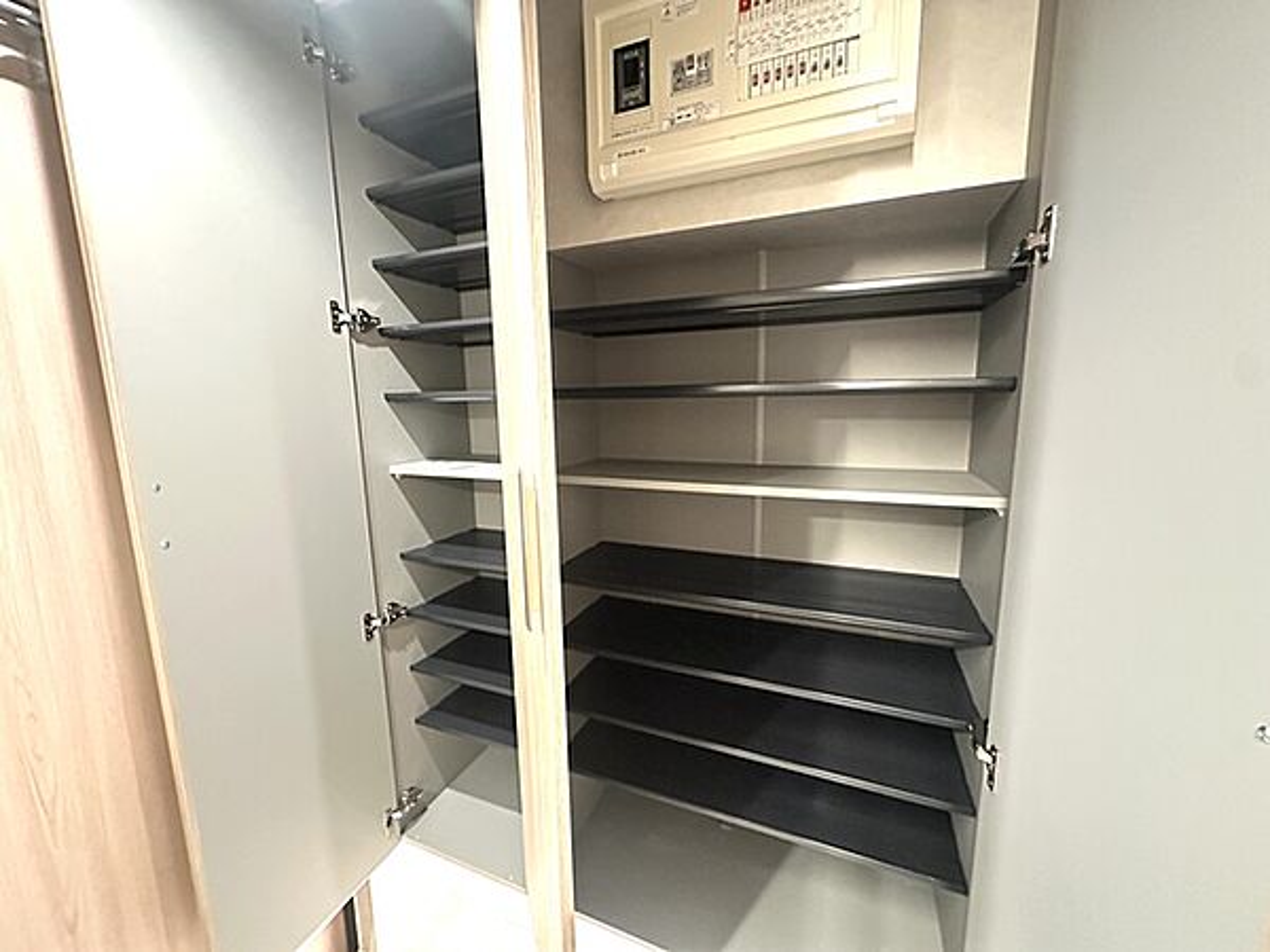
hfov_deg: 102.1
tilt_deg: -8.4
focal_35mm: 14
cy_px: 476
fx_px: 514
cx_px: 635
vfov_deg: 85.7
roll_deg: +1.0
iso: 1250
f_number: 2.2
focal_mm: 2.22
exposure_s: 1/25
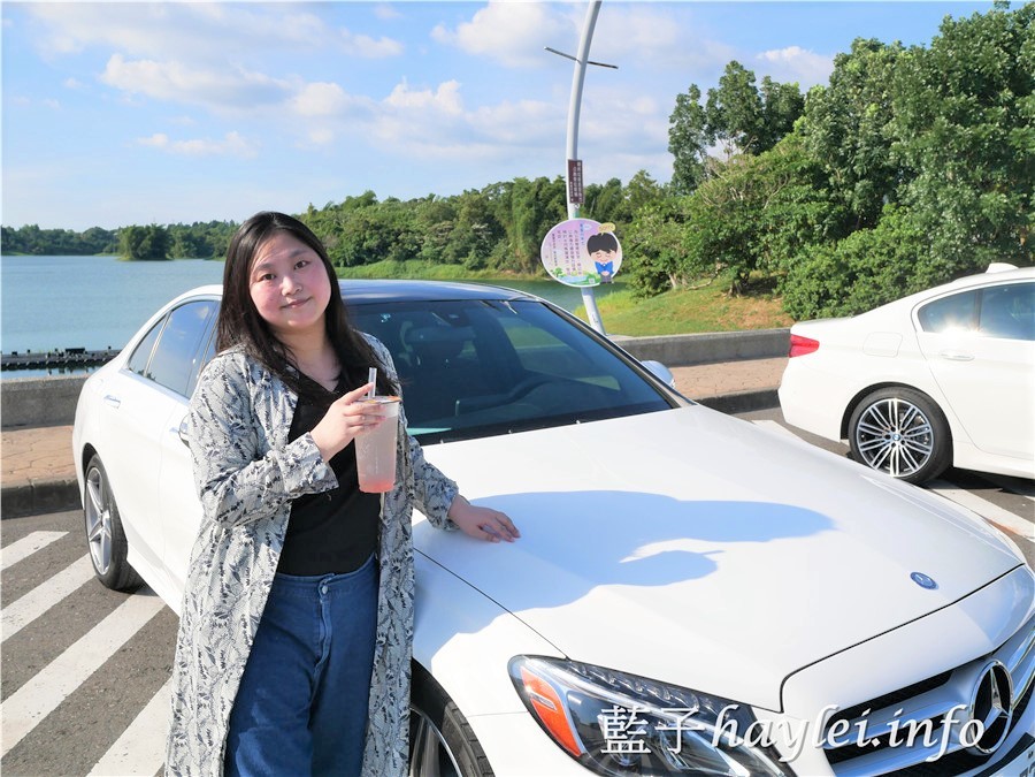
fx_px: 897
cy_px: 388
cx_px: 518
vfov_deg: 46.8
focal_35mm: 30
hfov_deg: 60.0
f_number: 5
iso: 200
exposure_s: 1/1000
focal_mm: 15
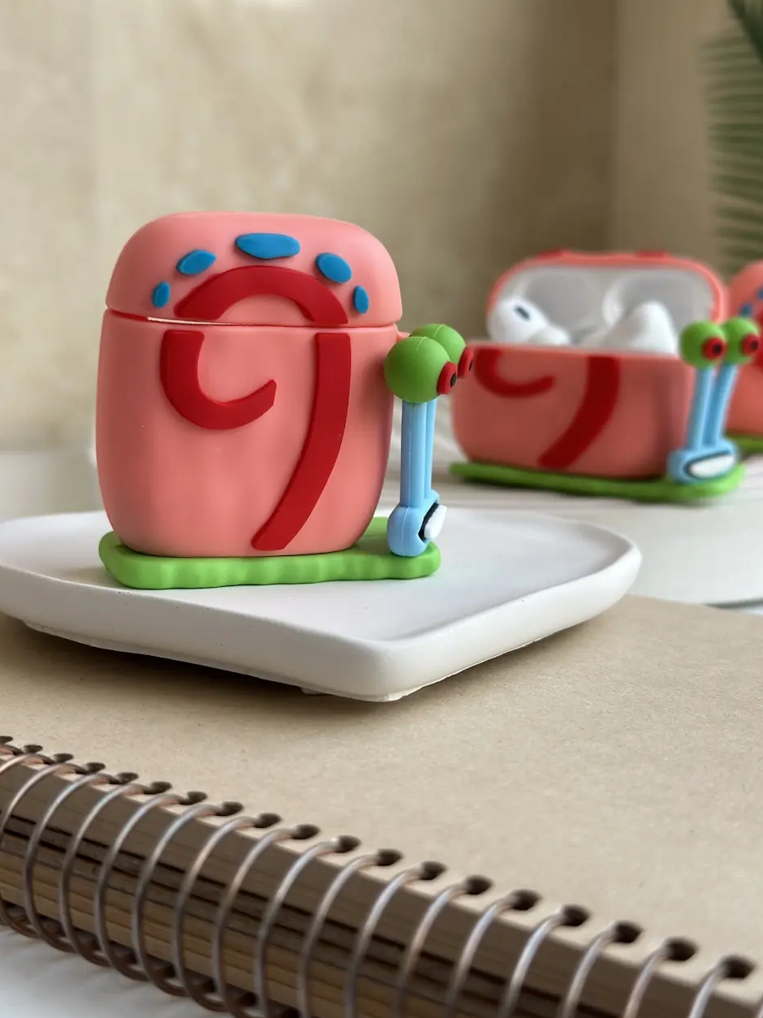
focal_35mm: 49
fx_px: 1441
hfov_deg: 29.7
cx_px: 386
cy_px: 508
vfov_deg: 38.9
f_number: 1.78
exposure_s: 1/538
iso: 80
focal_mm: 6.86
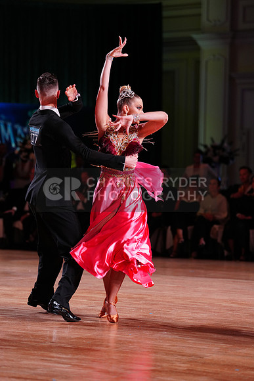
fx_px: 1216
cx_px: 127
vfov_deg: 17.8
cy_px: 190
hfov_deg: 11.9
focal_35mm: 115
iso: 1600
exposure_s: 1/400
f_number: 2.8
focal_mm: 115
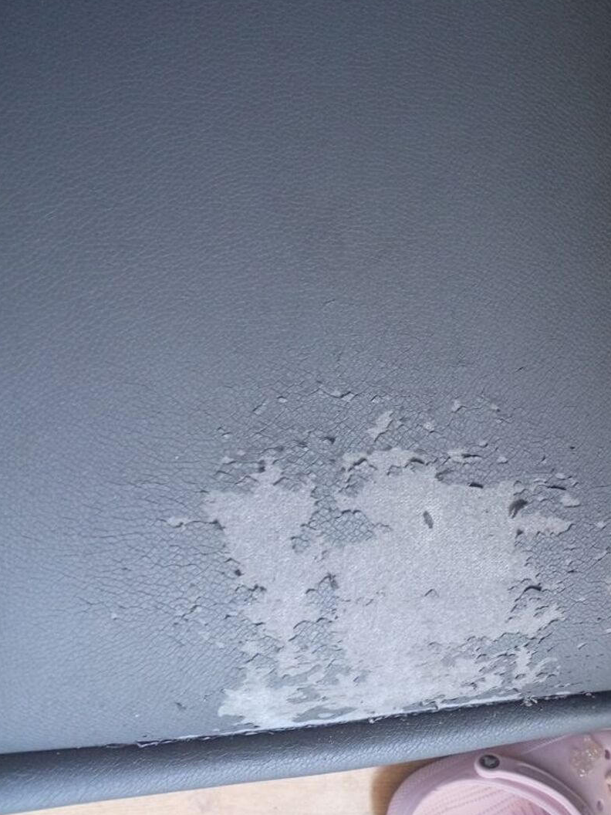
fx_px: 800
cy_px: 306
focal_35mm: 34
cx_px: 376
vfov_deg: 53.4
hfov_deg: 41.5
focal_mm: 3.98
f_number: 1.8
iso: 1794
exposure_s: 1/16.7
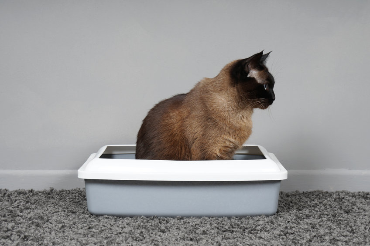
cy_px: 123
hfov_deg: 27.5
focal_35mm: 74
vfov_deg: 18.5
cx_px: 185
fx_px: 755
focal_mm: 49
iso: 100
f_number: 6.3
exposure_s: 1/160
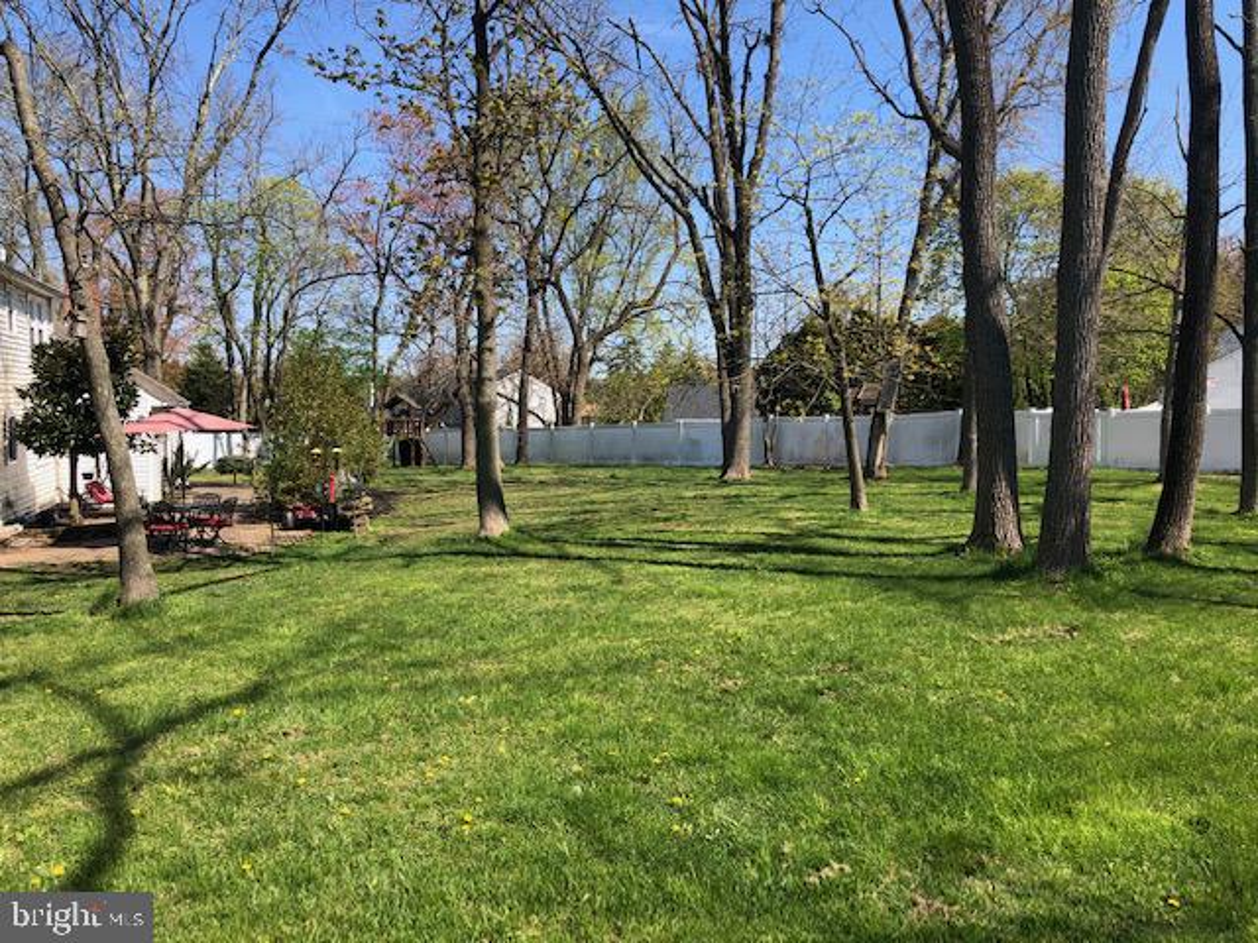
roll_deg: -0.8
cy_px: 472
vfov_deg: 49.7
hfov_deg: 63.4
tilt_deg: -3.8
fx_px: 1018
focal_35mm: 28
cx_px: 629
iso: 20
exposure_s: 1/1116
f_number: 1.8
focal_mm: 4
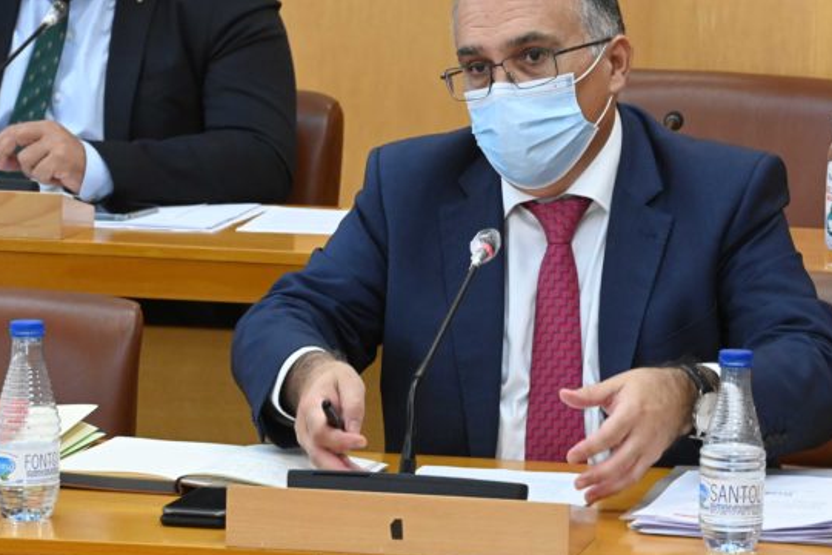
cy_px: 211
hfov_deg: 9.9
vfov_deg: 6.6
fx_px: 4808
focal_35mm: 208
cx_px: 567
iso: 12800
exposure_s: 1/125
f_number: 14
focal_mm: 150
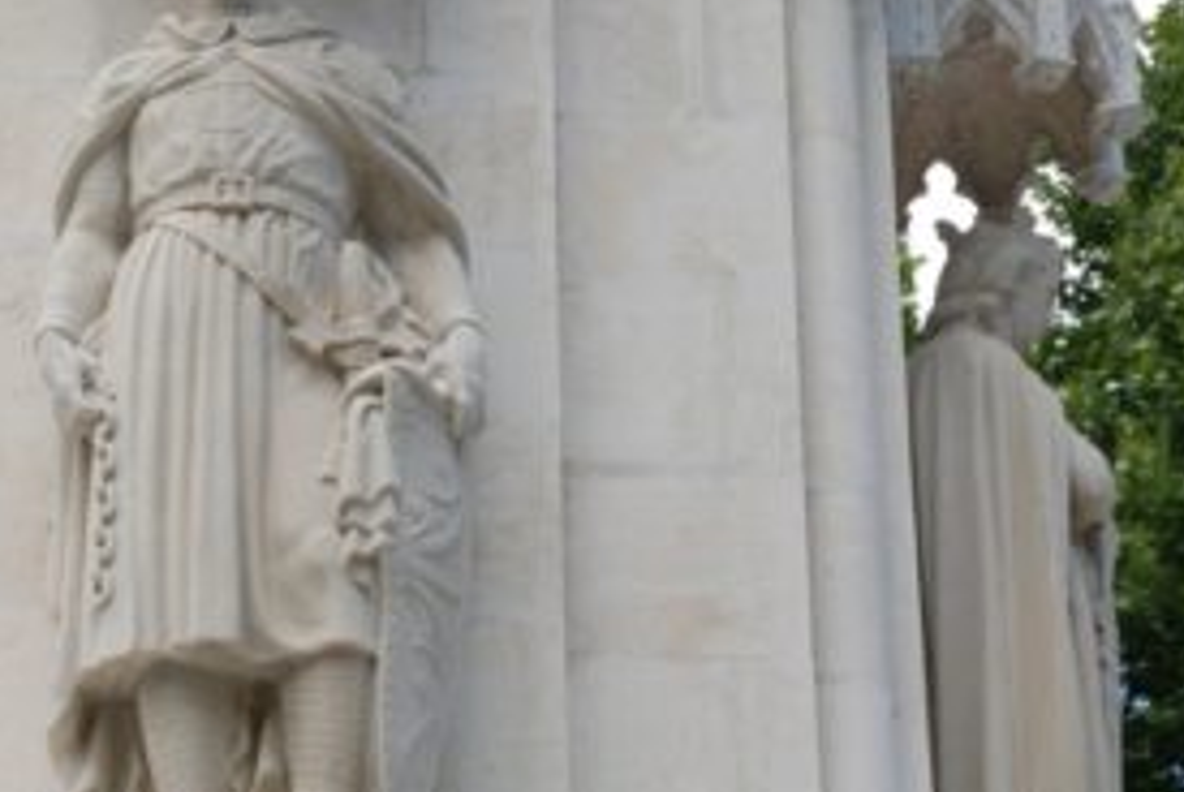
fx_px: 4313
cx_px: 228
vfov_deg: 10.5
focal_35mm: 131
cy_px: 235
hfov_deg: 15.5
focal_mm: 48
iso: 100
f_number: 7.1
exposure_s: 1/200
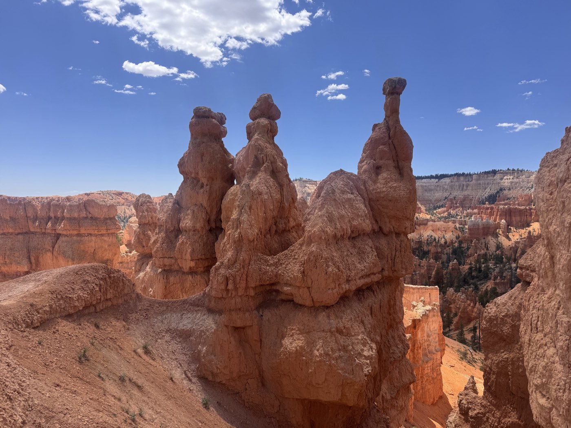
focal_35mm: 24
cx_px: 286
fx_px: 396
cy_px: 214
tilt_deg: -1.0
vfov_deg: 56.8
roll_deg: -1.4
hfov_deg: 71.6
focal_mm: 6.76
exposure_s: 1/4950
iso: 80
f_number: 1.78
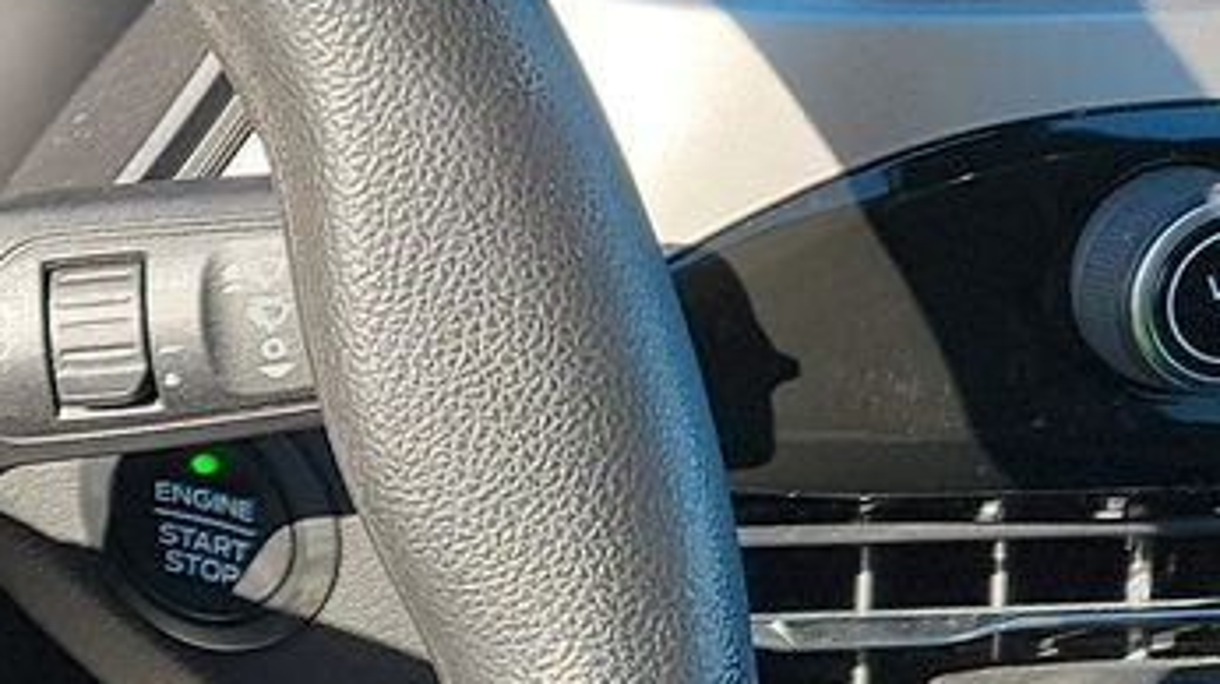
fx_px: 3911
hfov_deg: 15.3
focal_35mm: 121
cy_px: 659
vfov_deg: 9.9
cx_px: -973
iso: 50
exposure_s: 1/124
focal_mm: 6.7
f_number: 1.8
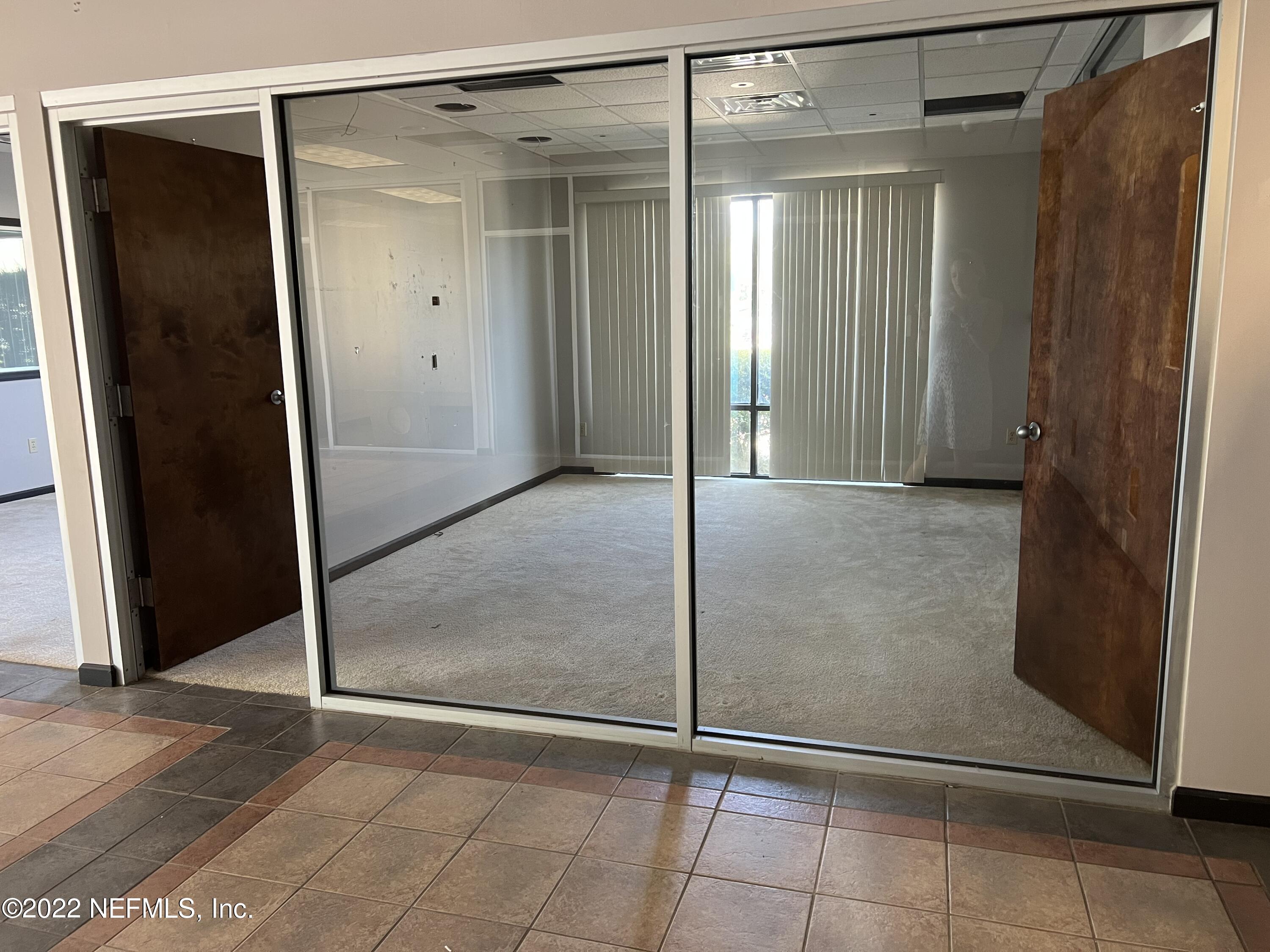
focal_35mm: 26
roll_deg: +1.3
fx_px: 954
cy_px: 476
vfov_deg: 53.1
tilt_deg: -9.6
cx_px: 635
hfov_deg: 67.3
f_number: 1.5
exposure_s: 1/60
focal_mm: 5.7
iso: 160
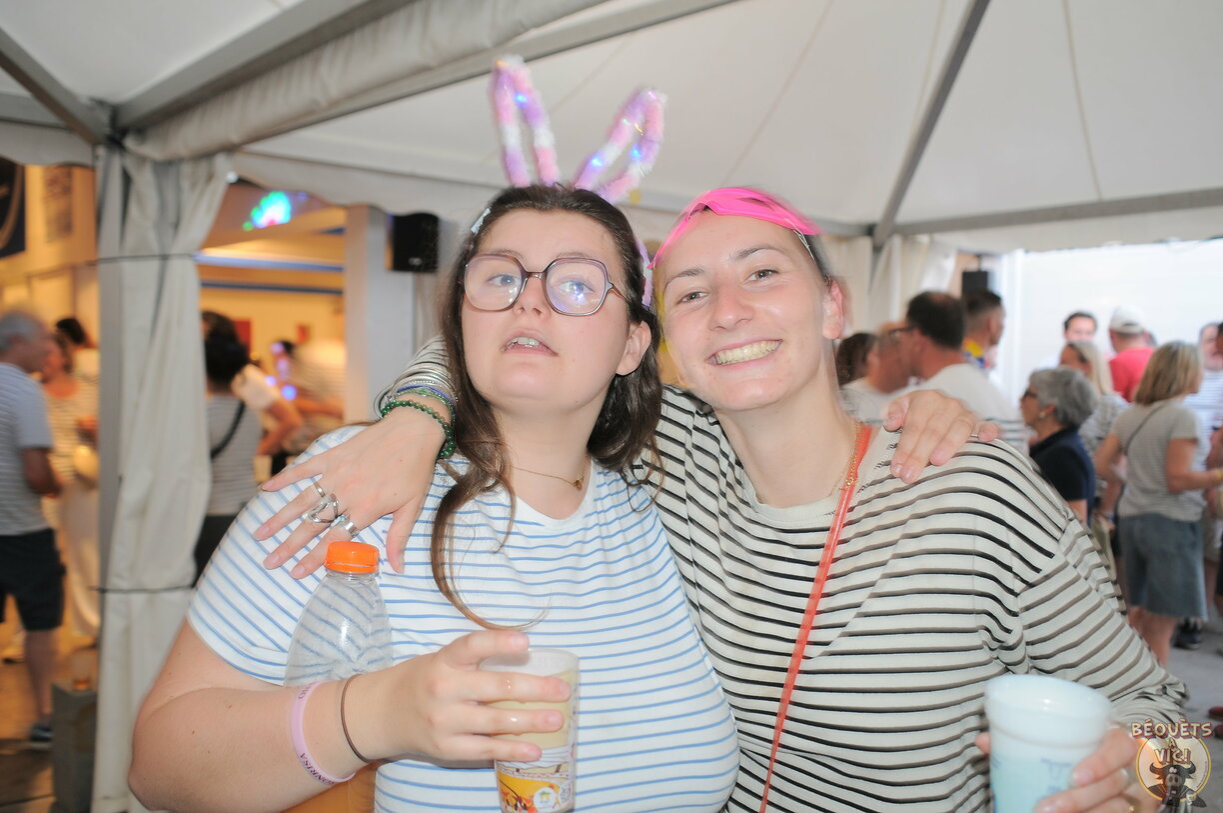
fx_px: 1171
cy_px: 406
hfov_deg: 55.2
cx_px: 612
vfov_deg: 38.3
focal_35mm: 34
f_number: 3.5
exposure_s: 1/4
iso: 200
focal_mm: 23
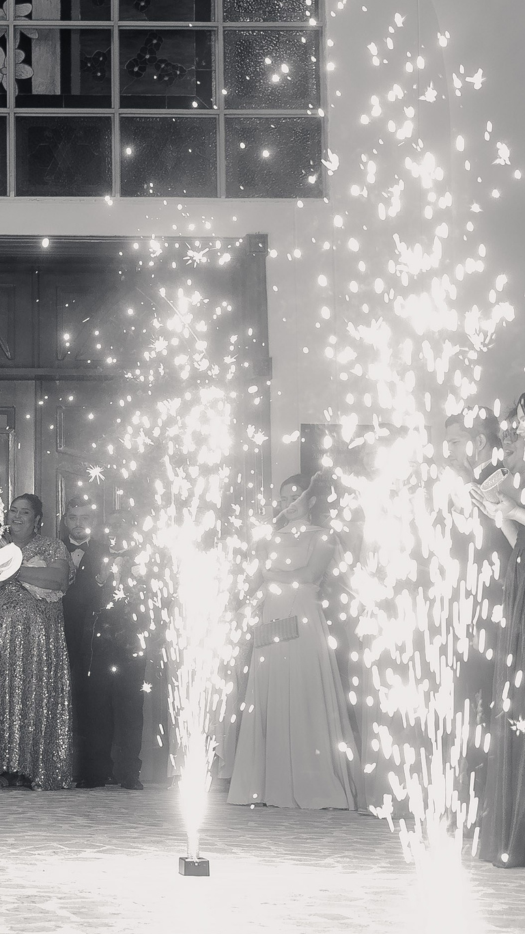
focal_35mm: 72
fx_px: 1782
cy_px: 550
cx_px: -188
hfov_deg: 15.8
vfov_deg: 29.3
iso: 1600
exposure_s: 1/250
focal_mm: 36.7
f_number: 2.8
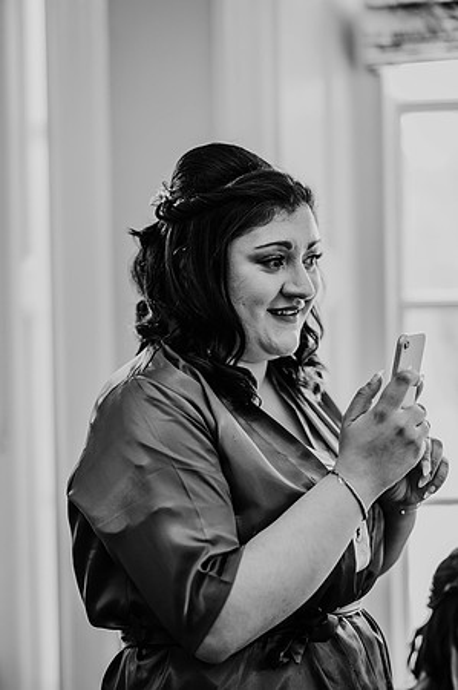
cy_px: 345
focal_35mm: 85
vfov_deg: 23.9
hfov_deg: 16.0
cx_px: 229
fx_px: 1626
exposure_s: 1/160
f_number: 1.8
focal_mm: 85
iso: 1100
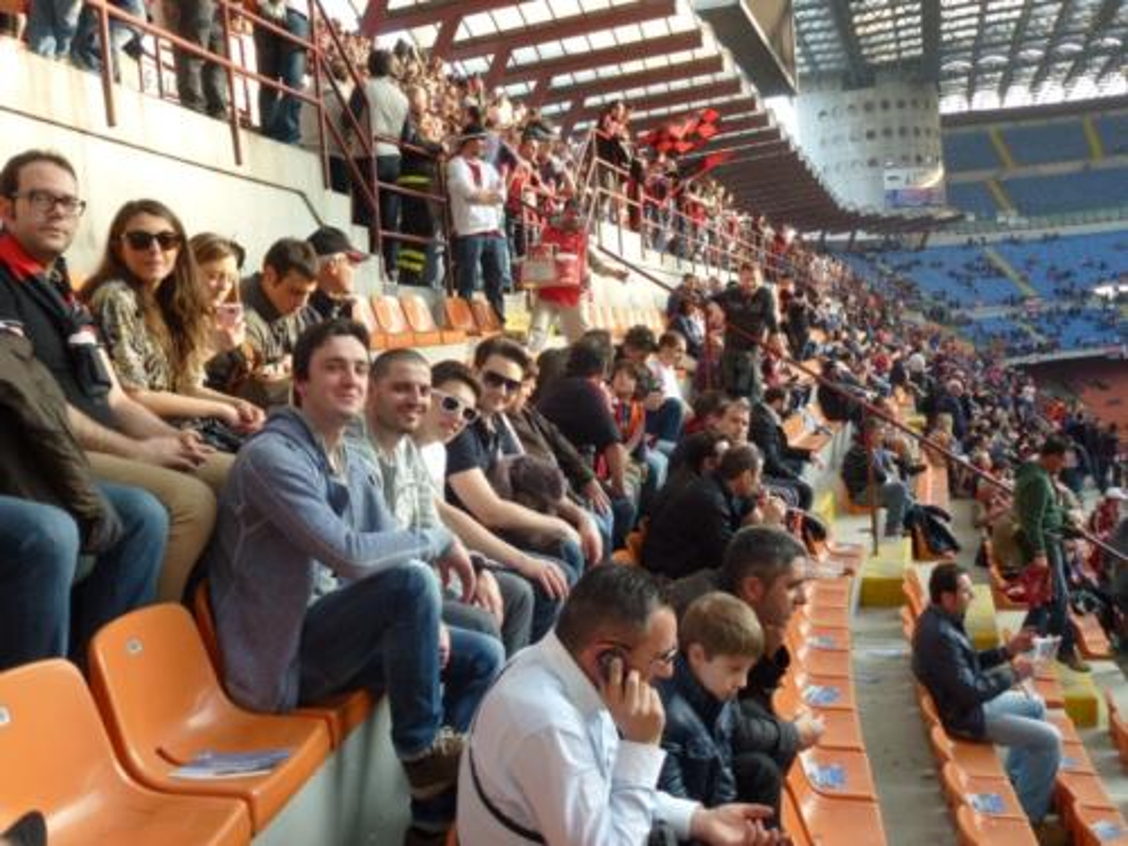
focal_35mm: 33
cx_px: 564
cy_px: 423
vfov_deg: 42.9
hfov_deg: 55.4
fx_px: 1075
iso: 100
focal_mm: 5.9
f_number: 3.6
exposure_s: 1/80
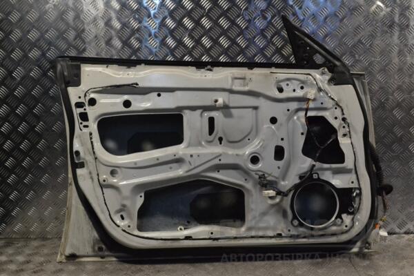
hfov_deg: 49.6
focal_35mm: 39
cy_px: 138
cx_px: 207
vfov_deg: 34.2
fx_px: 448
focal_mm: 26
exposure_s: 1/400
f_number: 10
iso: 3200
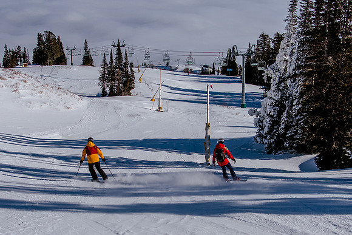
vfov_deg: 21.2
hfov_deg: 31.4
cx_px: 176
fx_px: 627
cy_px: 154
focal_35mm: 64
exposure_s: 1/6400
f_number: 5.6
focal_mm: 32
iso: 400
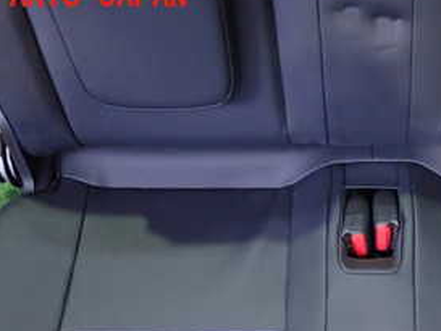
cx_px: 378
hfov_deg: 33.5
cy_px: 339
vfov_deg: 25.2
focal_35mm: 55
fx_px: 701
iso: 800
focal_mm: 4.5
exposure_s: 1/30
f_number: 2
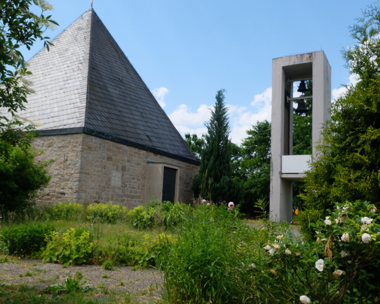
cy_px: 151
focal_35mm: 33
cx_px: 177
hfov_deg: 54.2
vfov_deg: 44.5
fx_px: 371
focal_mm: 19.6
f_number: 8
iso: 400
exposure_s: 1/450
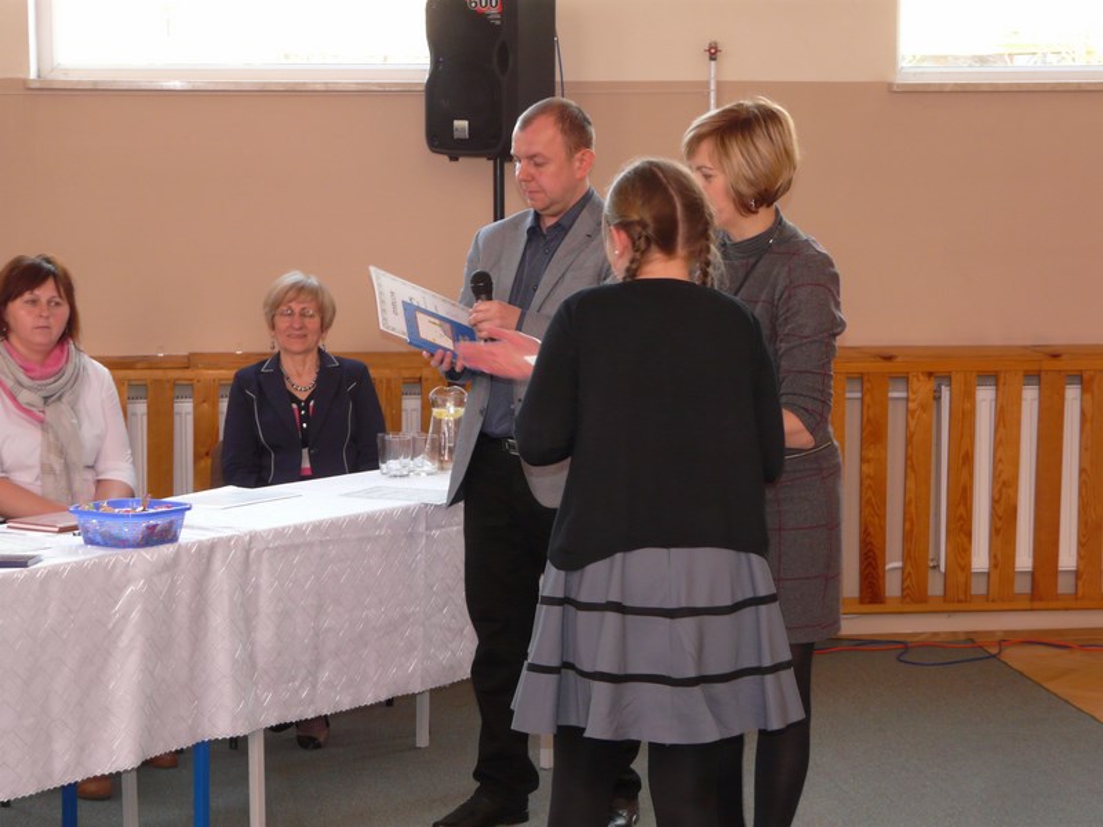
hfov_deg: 23.0
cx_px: 552
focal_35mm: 85
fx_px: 2708
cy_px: 414
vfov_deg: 17.4
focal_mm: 14
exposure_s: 1/50
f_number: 3.6
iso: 125
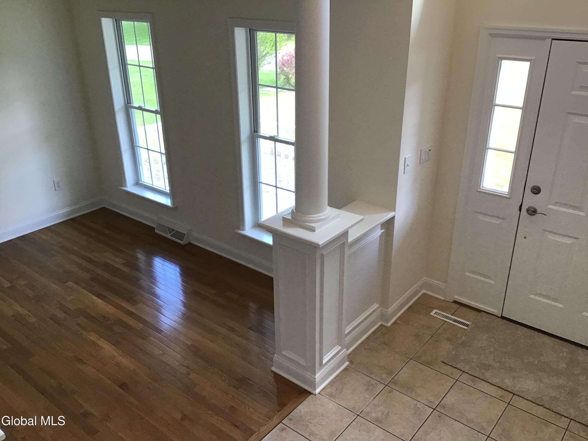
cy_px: 220
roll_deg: -0.8
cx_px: 294
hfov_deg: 58.4
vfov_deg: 45.4
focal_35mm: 31
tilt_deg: -24.6
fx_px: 527
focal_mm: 3.3
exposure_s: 1/30
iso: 25
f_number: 2.4
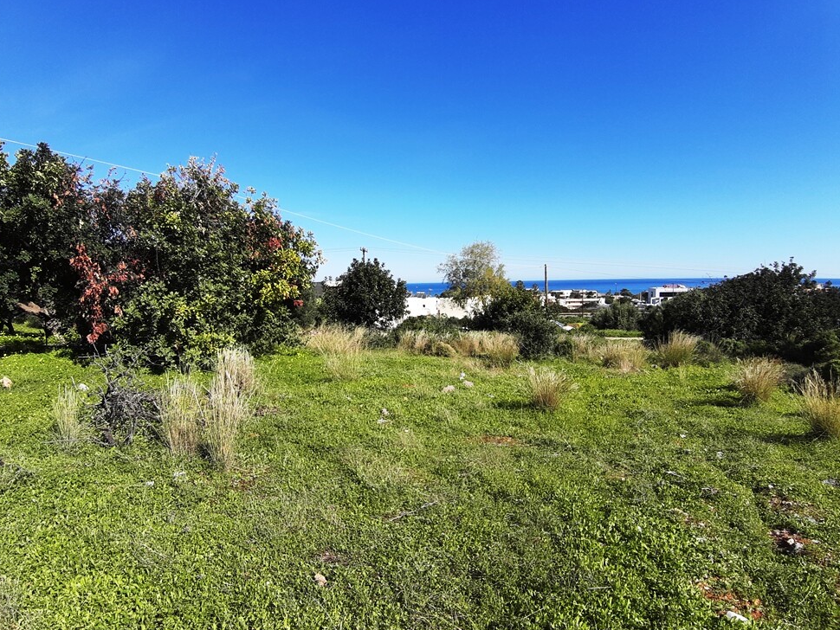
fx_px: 461
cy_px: 323
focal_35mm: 19
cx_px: 403
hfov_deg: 84.6
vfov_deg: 68.7
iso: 40
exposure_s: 1/994
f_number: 2.4
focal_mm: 1.87
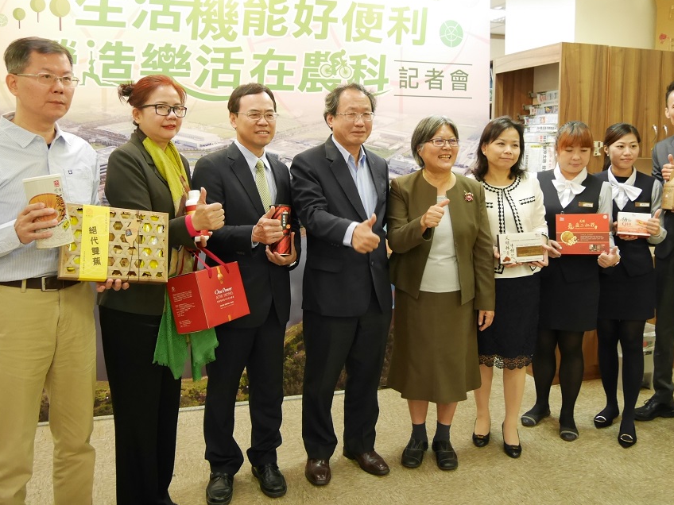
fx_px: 643
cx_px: 343
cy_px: 210
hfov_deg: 55.3
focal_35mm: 33
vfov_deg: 42.8
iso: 1600
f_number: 3.5
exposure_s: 1/60
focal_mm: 14
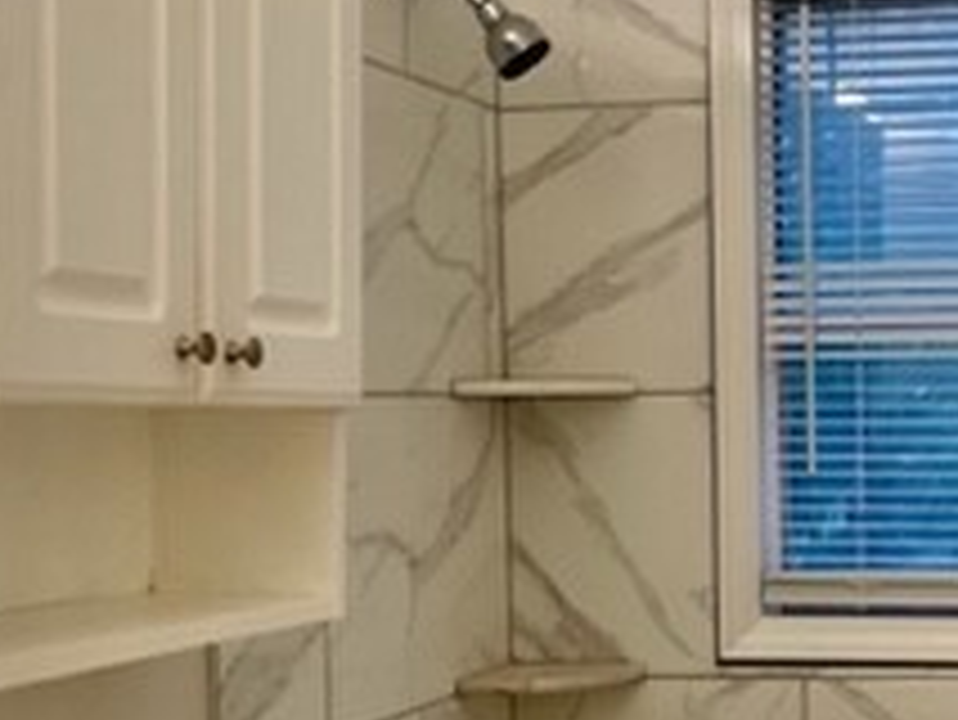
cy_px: 477
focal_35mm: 78
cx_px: 832
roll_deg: +0.4
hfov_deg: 24.4
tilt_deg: -3.0
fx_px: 2160
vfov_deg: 18.9
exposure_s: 1/120
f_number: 1.6
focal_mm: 5.1
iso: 80
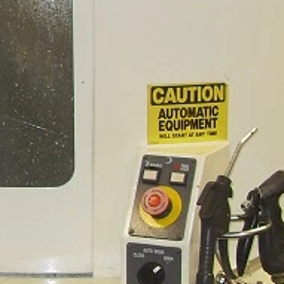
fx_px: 1170
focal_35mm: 126
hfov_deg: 13.3
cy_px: 25
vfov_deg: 13.7
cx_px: -94
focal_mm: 6.3
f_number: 2.8
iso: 100
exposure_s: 1/45
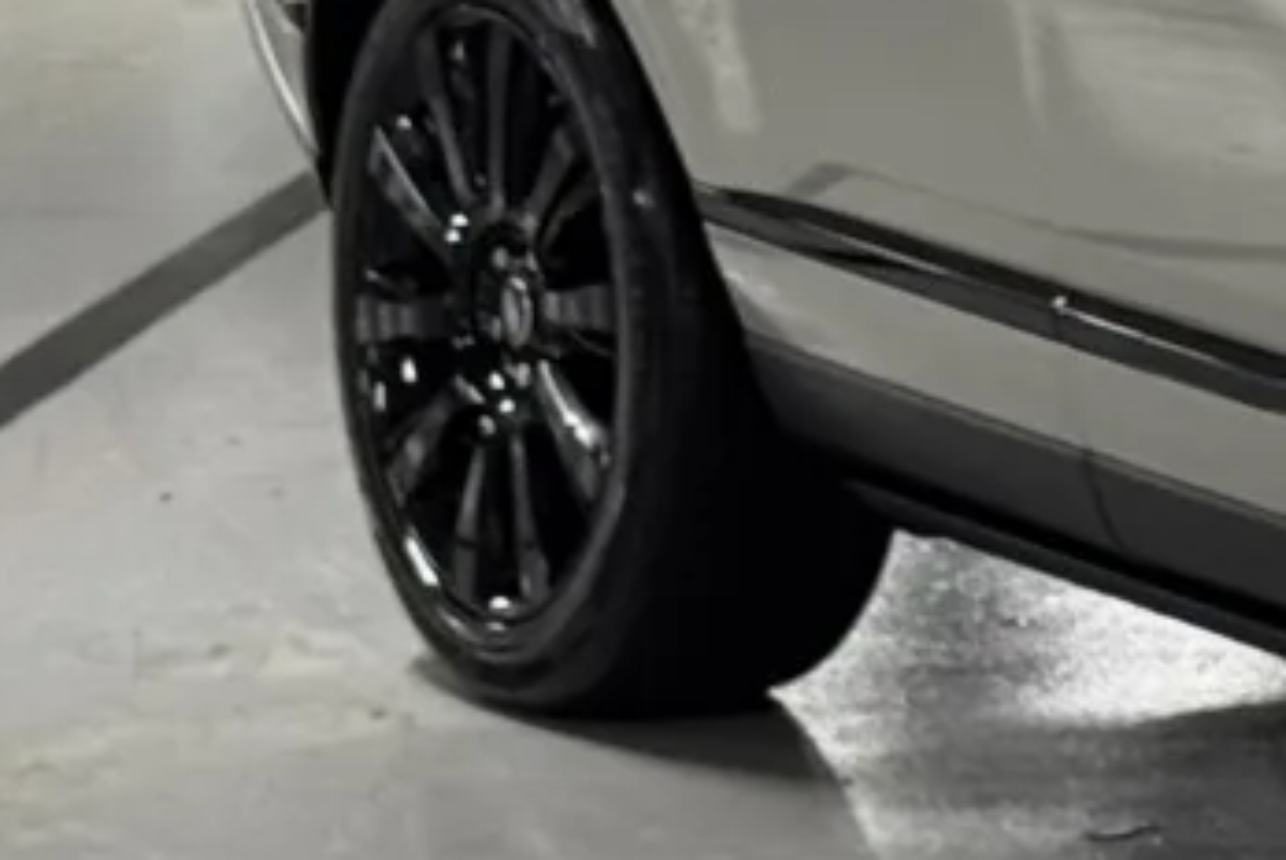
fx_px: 8223
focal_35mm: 230
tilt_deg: -6.2
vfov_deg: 6.0
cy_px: -26
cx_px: 2427
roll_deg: -0.2
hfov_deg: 8.5
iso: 200
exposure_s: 1/60
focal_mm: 6.76
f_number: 1.78
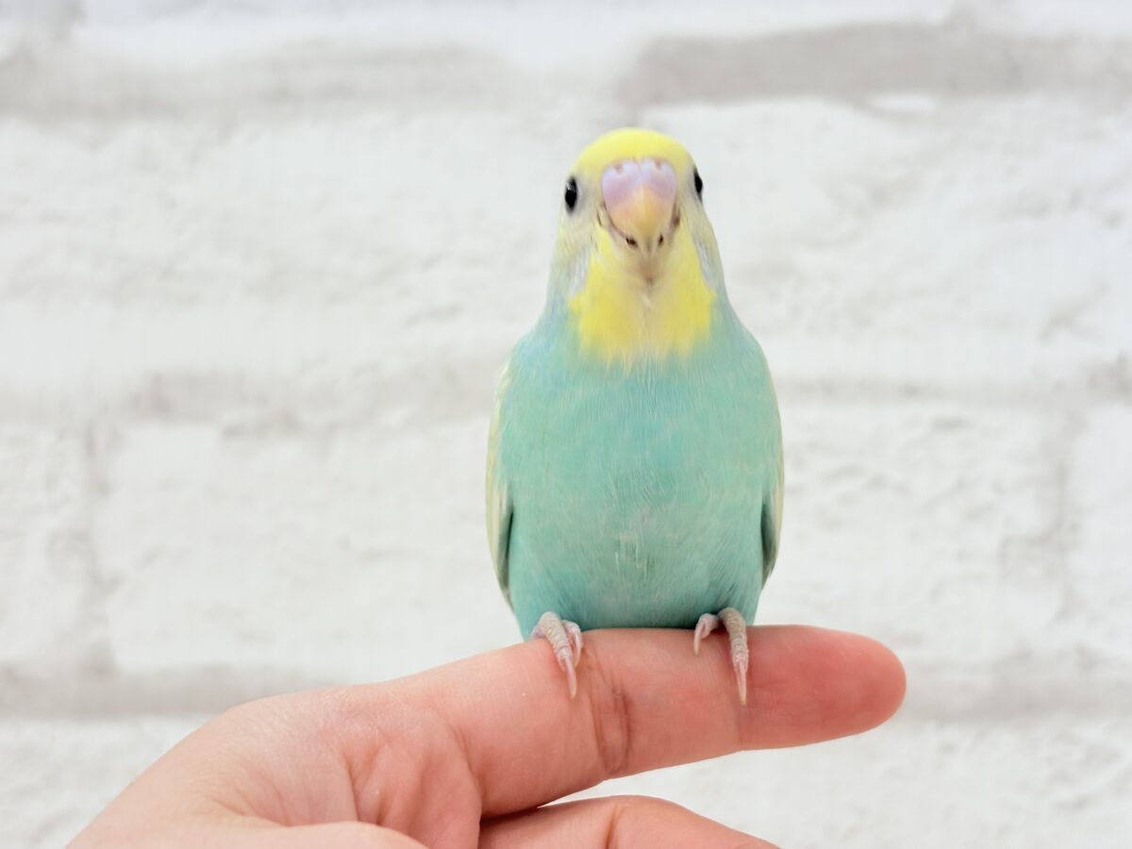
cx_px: 566
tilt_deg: +6.8
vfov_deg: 28.0
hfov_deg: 36.8
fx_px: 1700
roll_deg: +1.1
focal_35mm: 52
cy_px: 424
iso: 32
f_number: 1.6
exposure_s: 1/50
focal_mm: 5.96
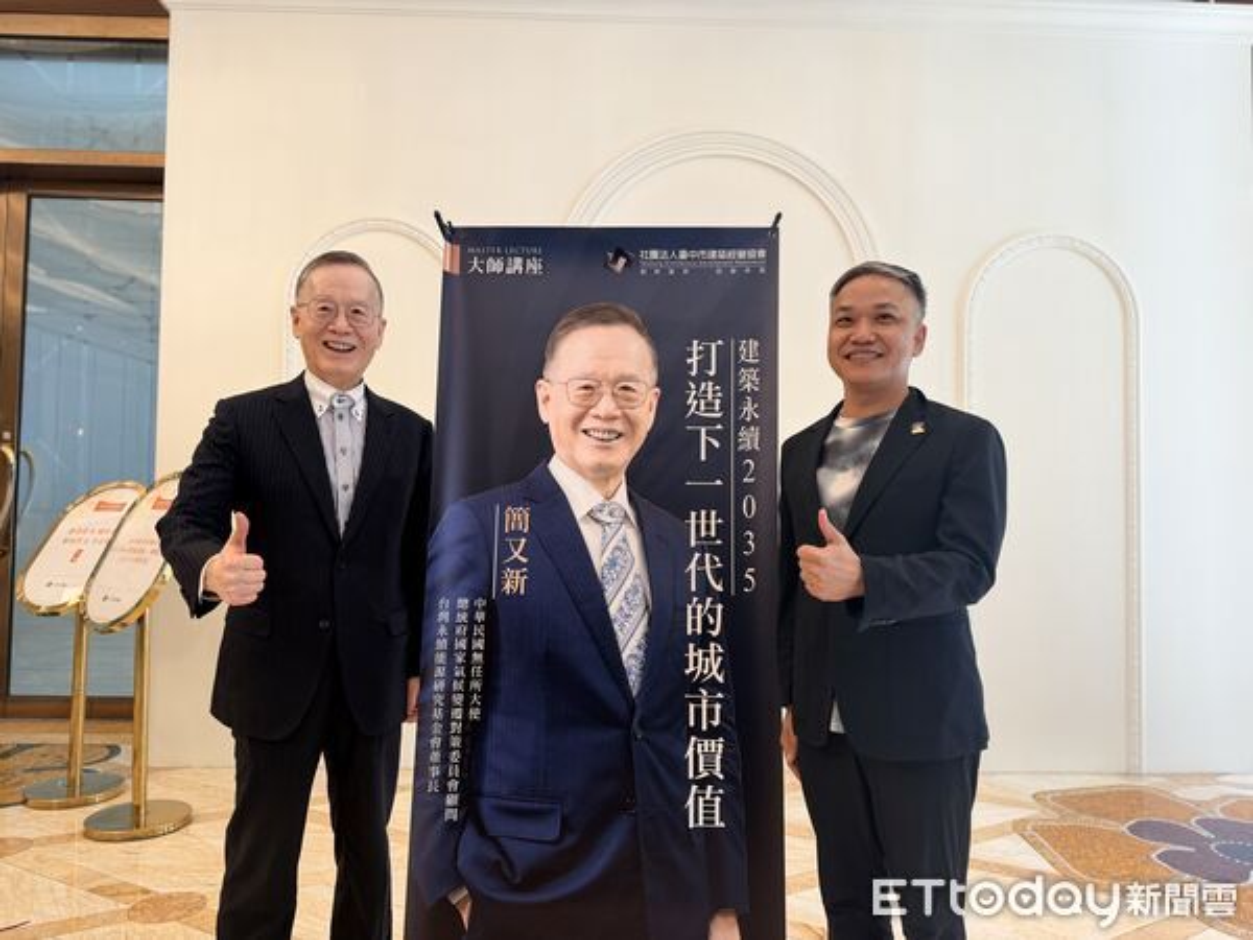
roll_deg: +0.1
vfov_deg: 56.8
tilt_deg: +1.3
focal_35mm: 24
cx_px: 626
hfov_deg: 71.6
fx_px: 869
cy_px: 470
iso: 125
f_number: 1.78
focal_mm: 6.76
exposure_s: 1/120
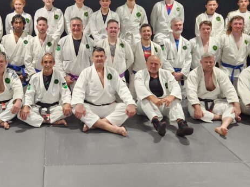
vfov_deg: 31.7
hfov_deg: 41.5
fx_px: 325
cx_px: 83
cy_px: 51
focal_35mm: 45
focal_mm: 5.4
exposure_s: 1/100
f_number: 1.8
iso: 160
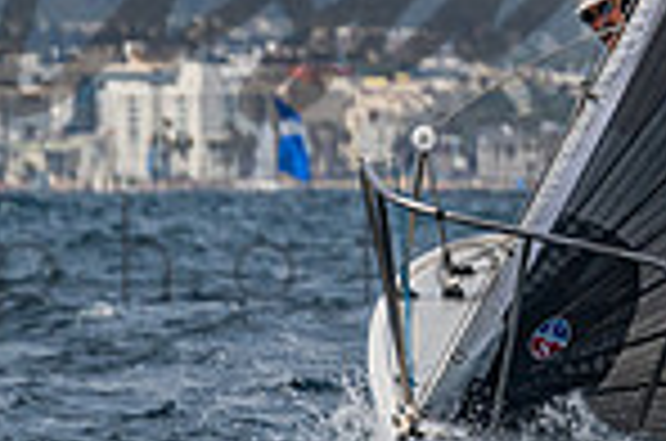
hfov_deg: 2.3
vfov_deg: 1.5
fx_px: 16688
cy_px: -6
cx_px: 673
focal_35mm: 904
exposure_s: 1/1000
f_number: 6.3
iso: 250
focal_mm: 180
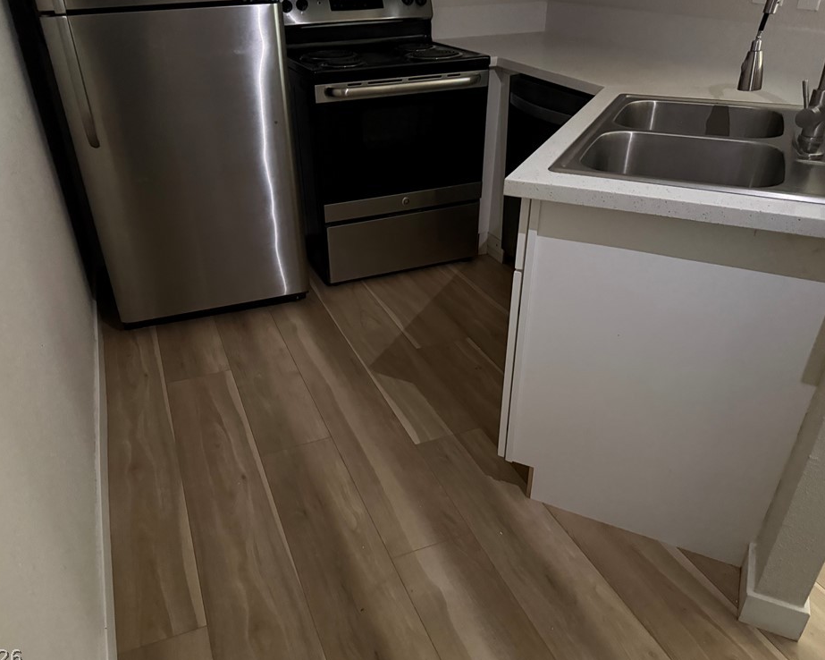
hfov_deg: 66.0
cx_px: 382
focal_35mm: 26
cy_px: 328
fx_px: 635
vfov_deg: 54.9
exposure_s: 1/30
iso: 1250
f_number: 1.78
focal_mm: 6.76
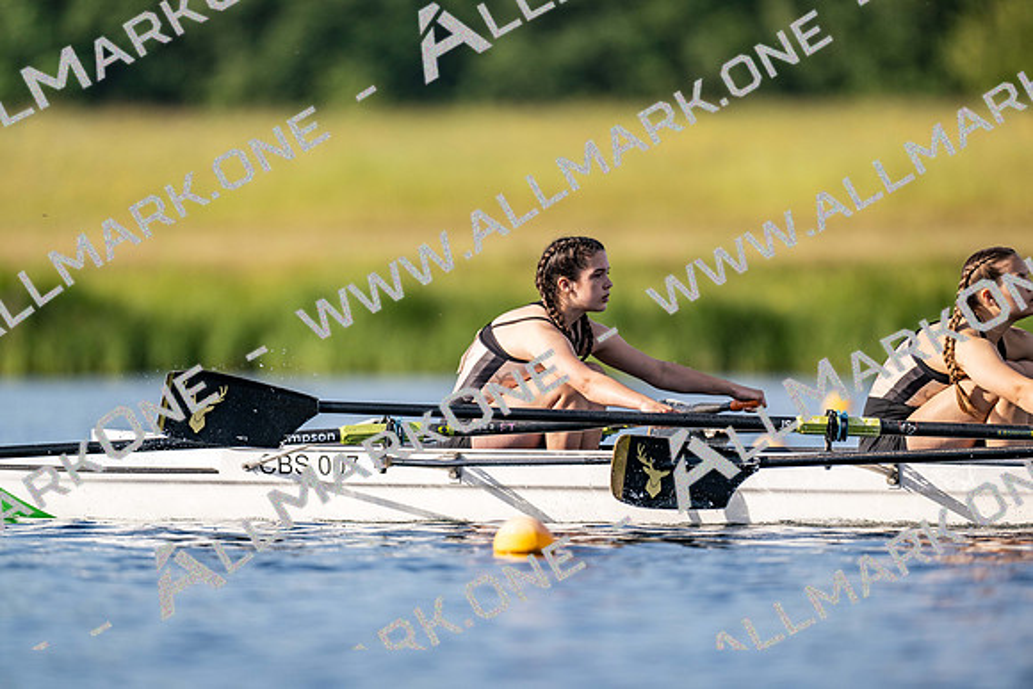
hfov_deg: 3.4
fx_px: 17220
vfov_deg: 2.3
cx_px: 516
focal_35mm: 600
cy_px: 344
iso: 280
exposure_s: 1/2500
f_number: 4
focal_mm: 600
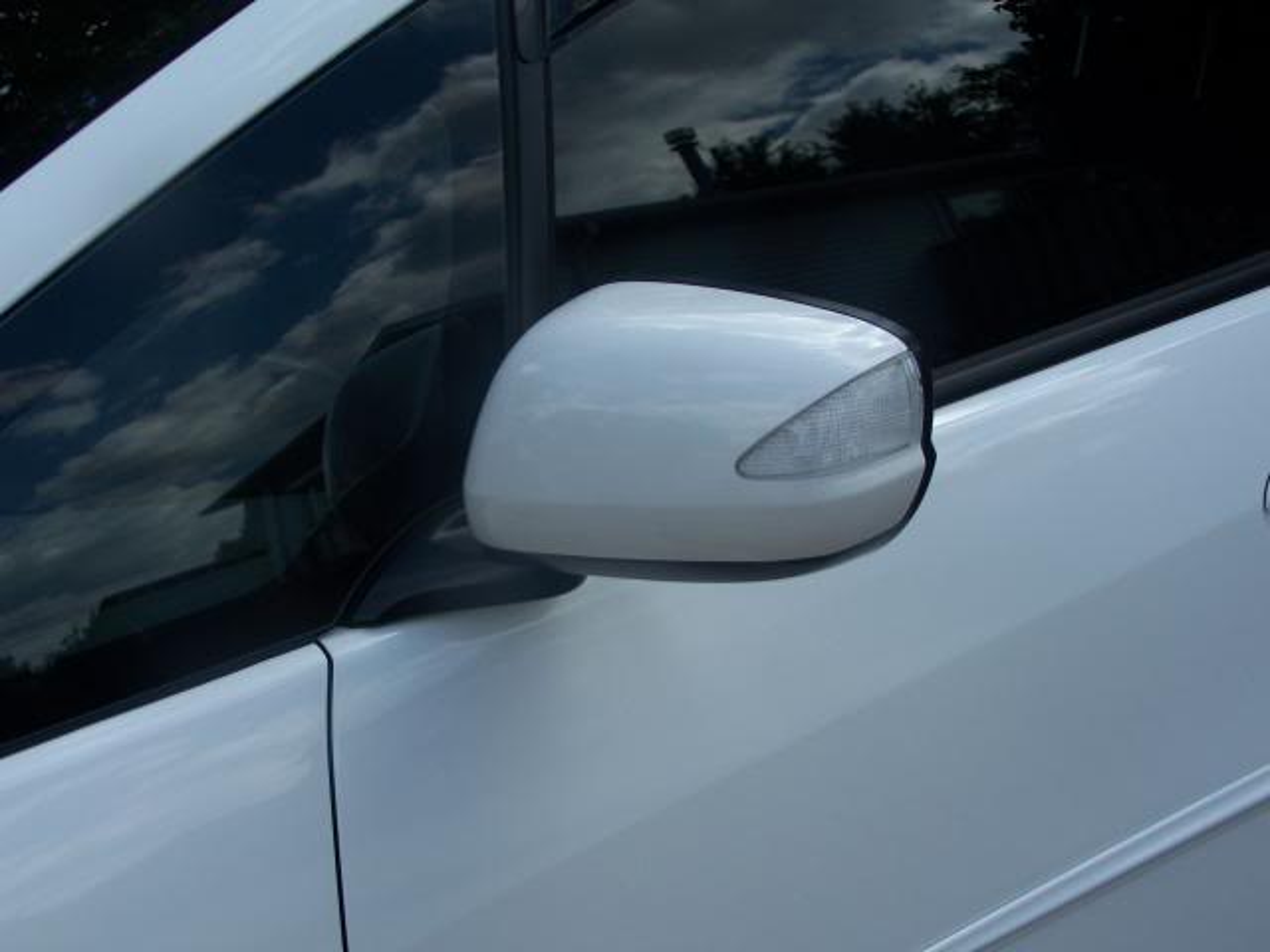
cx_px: 635
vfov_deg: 26.1
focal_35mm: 56
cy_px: 476
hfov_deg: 34.3
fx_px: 2055
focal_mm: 9.3
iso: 80
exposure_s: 1/1000
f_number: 3.1
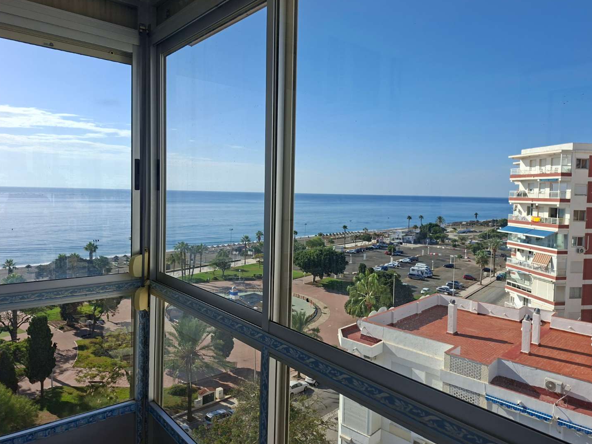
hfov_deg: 71.6
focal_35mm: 24
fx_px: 410
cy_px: 214
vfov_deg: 56.8
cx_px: 296
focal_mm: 5.54
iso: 50
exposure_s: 1/2571
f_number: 1.8
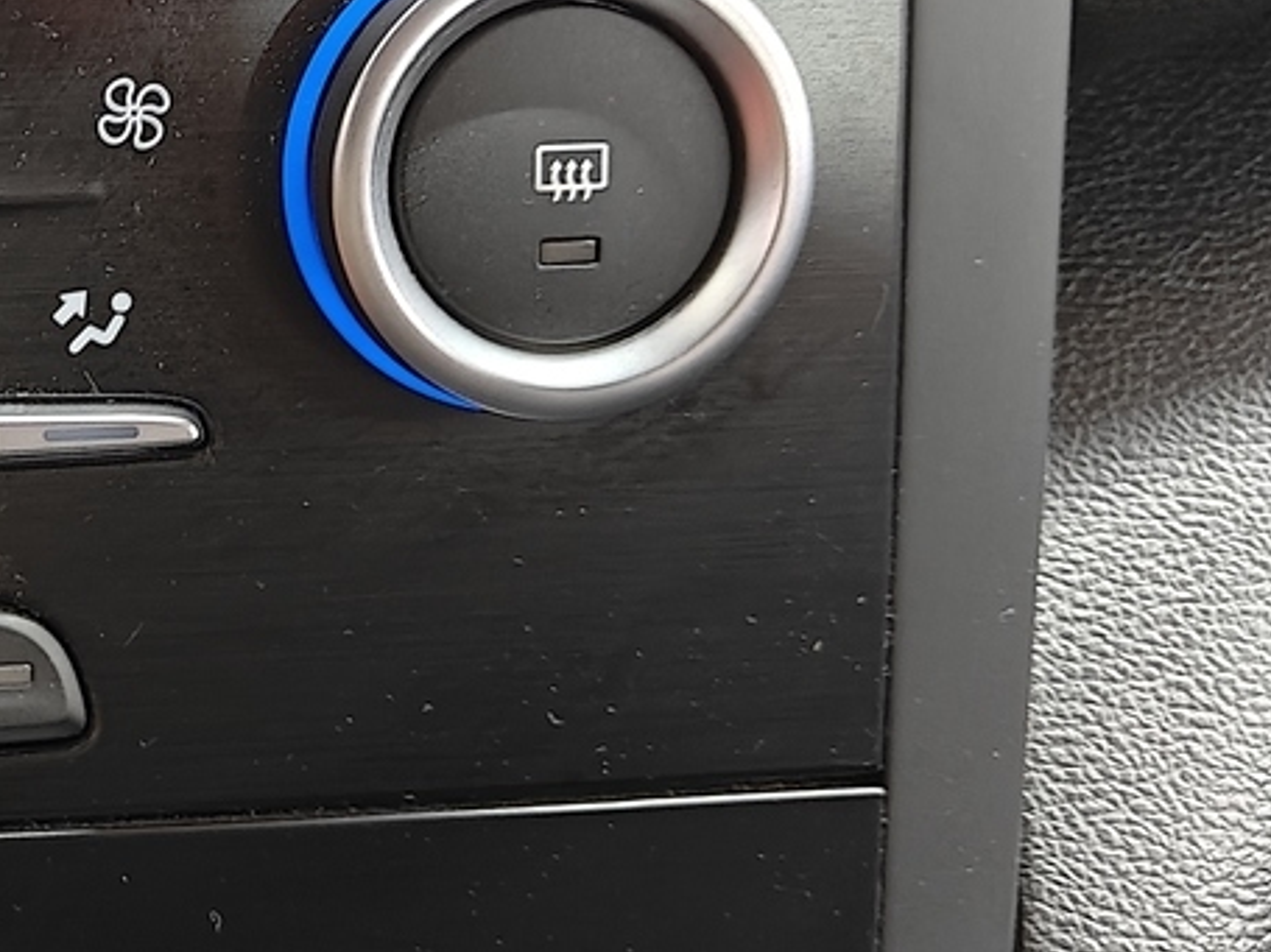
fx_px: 2790
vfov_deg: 19.2
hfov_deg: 23.0
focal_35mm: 76
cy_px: 226
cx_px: -360
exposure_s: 1/20
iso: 1250
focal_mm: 5.59
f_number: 1.8
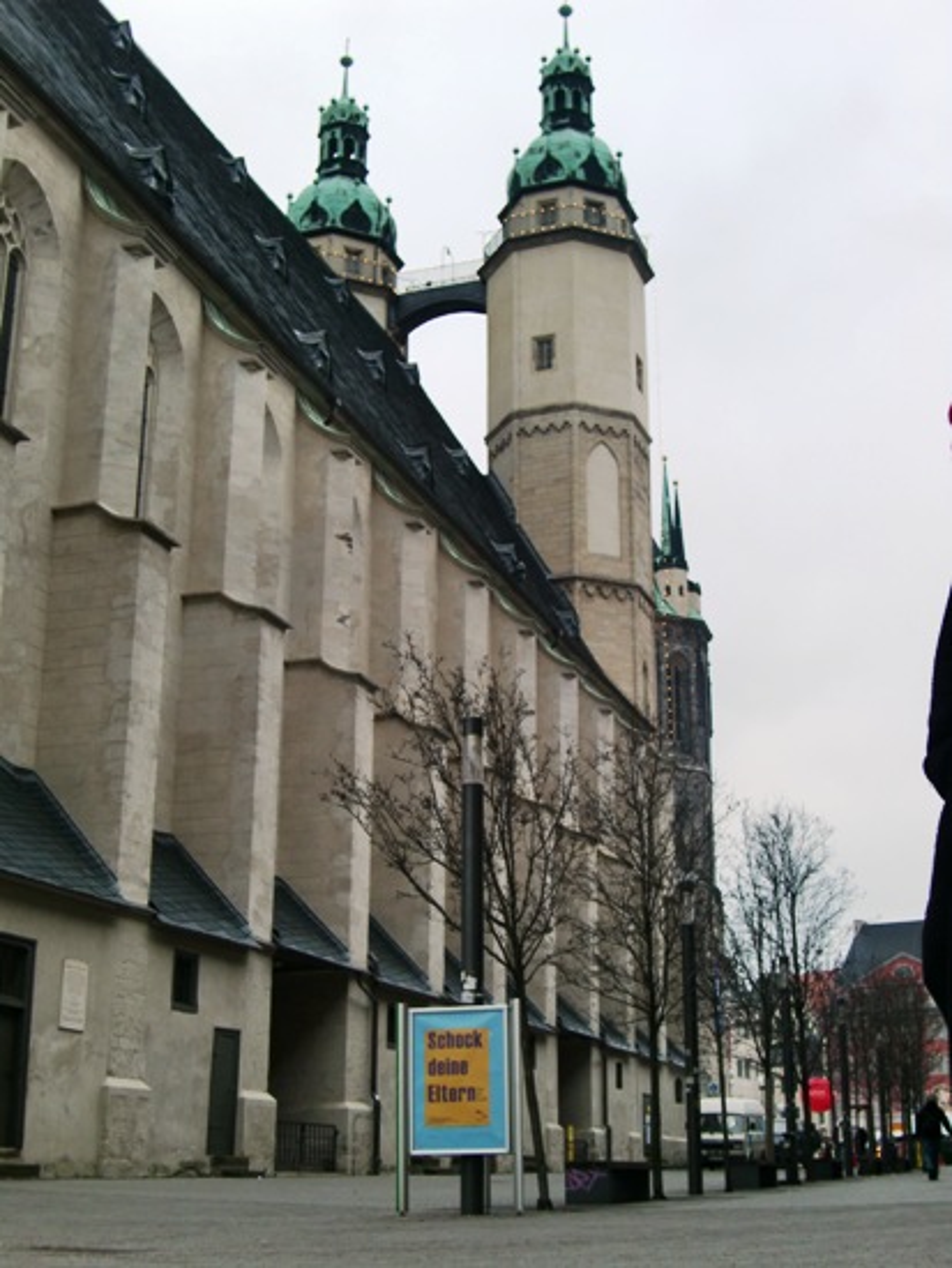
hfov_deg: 31.5
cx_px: 476
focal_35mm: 46
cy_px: 634
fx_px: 1685
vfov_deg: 41.2
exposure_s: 1/125
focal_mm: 8.2
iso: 64
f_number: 3.3
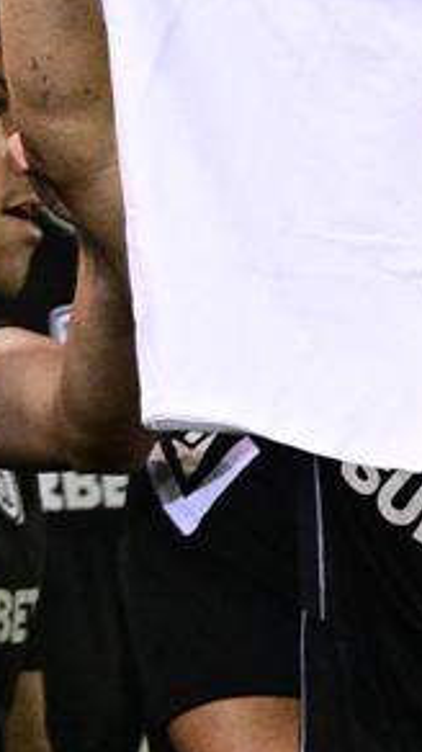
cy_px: 376
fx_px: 25711
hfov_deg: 0.9
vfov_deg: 1.7
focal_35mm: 1291
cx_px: 422
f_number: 2.8
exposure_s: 1/800
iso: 2500
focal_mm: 400
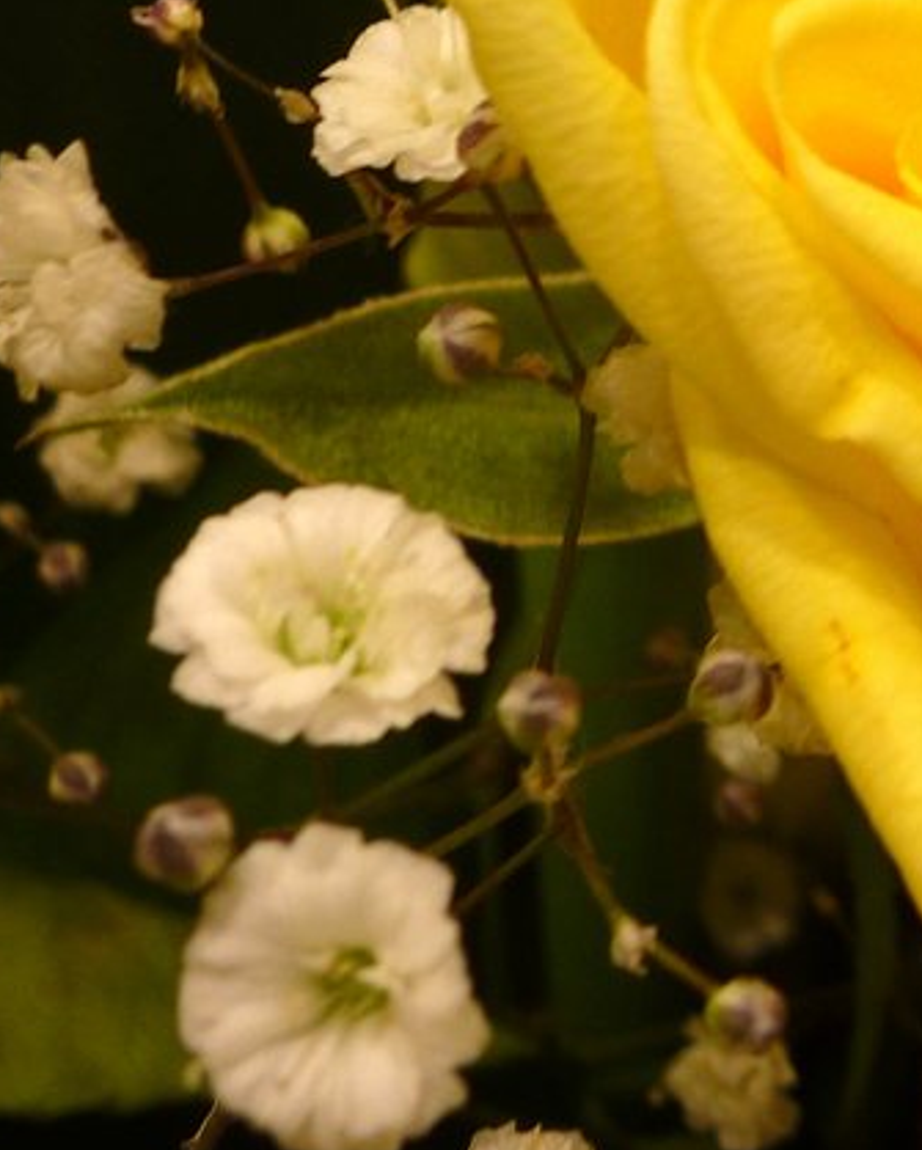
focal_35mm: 86
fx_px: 2930
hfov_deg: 17.0
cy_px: 281
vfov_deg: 22.0
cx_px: 1159
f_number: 3.8
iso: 100
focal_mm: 6.3
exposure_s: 1/40
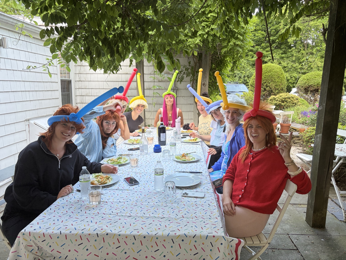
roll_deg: +0.0
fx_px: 260
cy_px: 130
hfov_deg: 67.3
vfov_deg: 53.1
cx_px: 173
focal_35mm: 26
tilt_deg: -8.2
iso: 125
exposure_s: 1/73
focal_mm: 5.96
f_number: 1.6
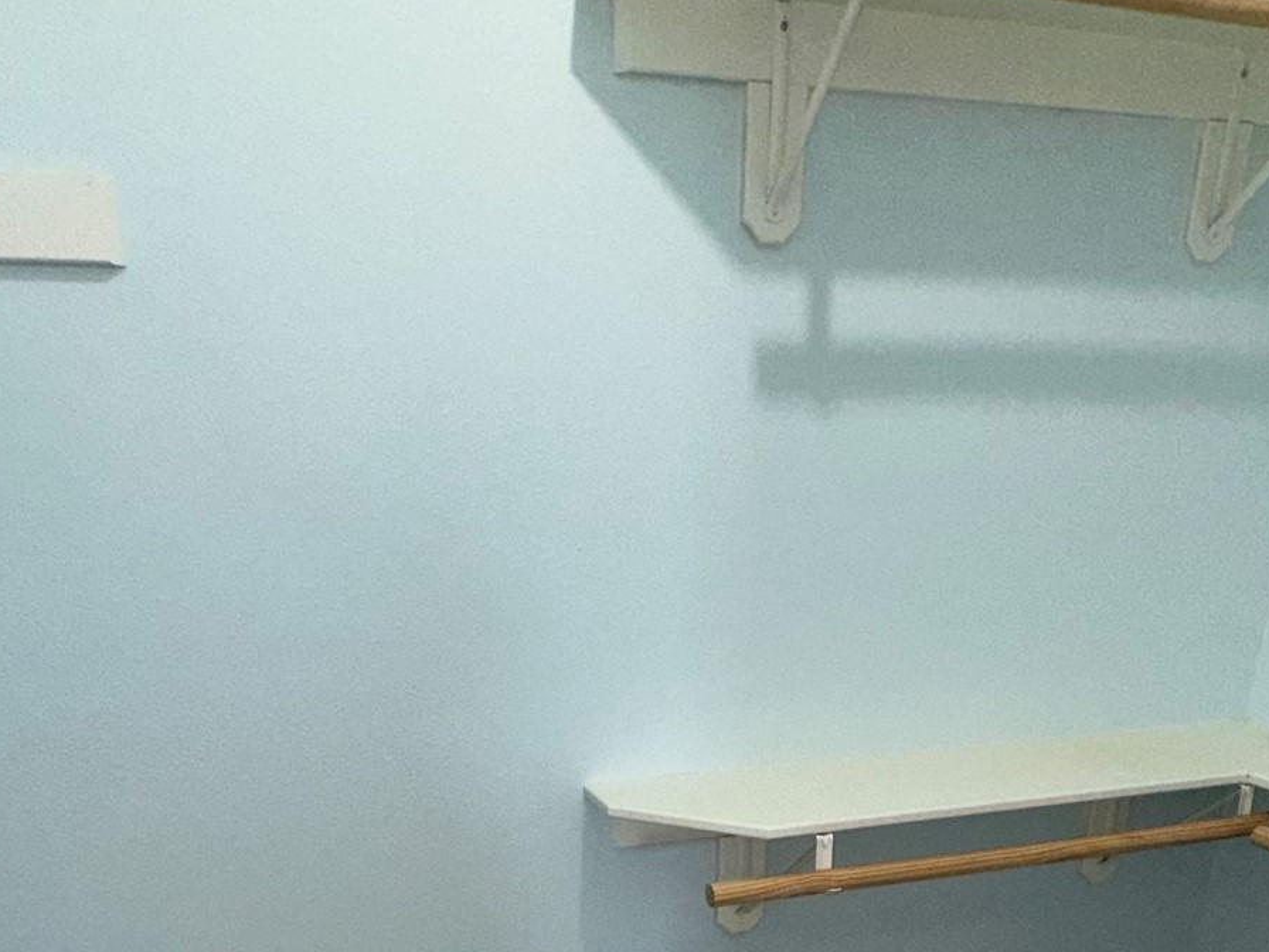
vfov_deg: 39.3
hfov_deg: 56.8
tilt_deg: -22.8
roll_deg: +0.2
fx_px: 1173
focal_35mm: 32
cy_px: 941
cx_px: 598
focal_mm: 2.22
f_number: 2.2
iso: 160
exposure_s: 1/120
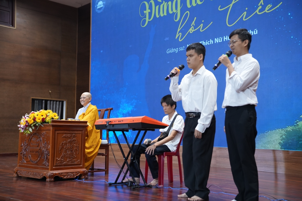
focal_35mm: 48
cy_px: 100
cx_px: 151
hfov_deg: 41.1
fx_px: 403
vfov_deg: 28.1
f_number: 2.8
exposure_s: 1/100
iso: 1600
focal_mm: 48
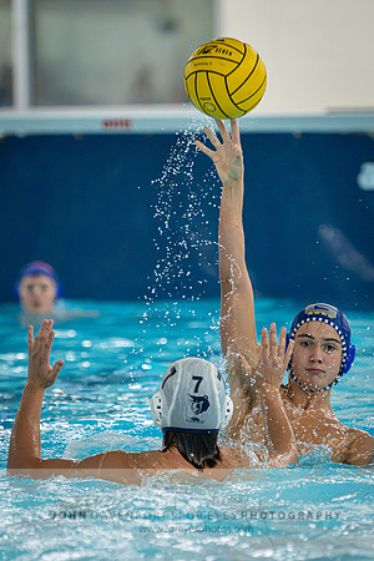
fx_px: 5376
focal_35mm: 345
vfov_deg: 6.0
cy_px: 280
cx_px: 169
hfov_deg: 4.0
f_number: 4
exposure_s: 1/1000
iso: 18000
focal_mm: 230
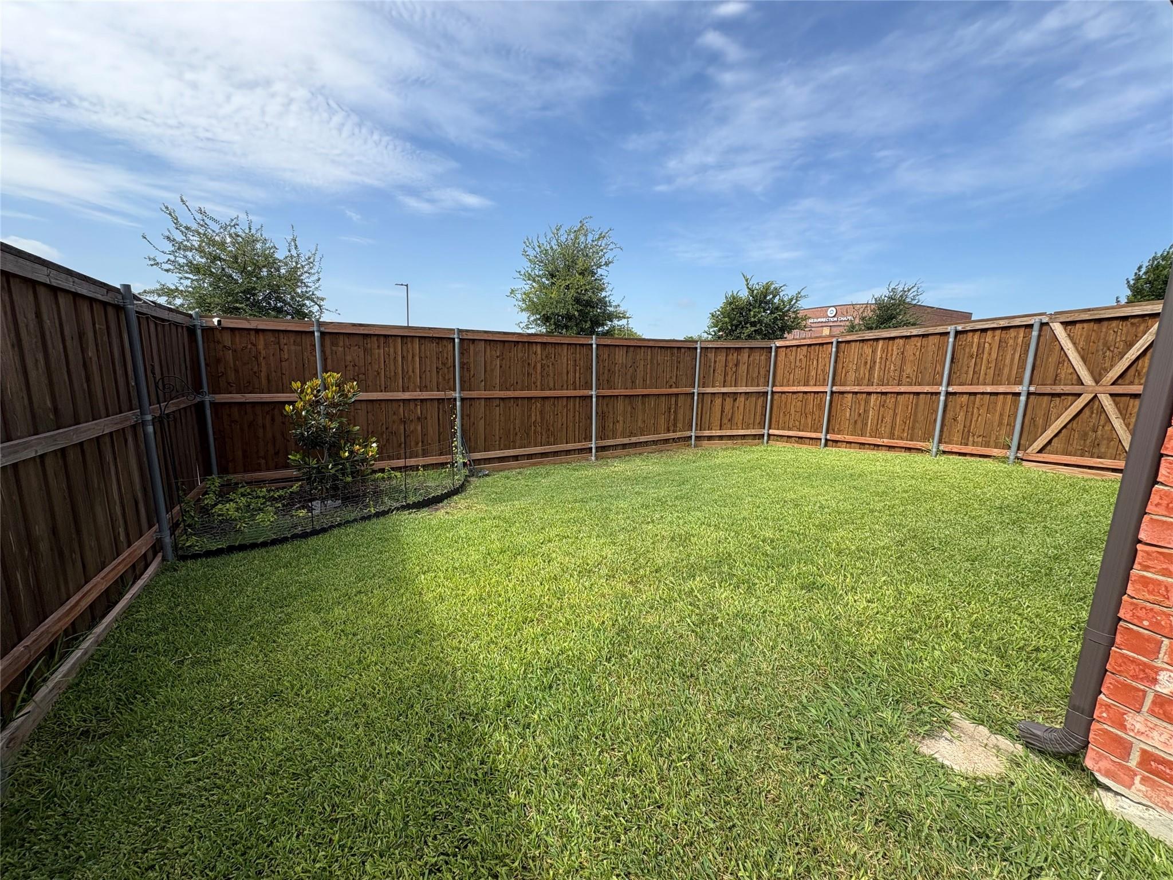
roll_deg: -1.0
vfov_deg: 85.7
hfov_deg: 102.1
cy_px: 440
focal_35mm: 14
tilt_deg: -9.0
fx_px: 474
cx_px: 586
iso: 40
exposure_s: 1/1034
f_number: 2.2
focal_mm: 2.22
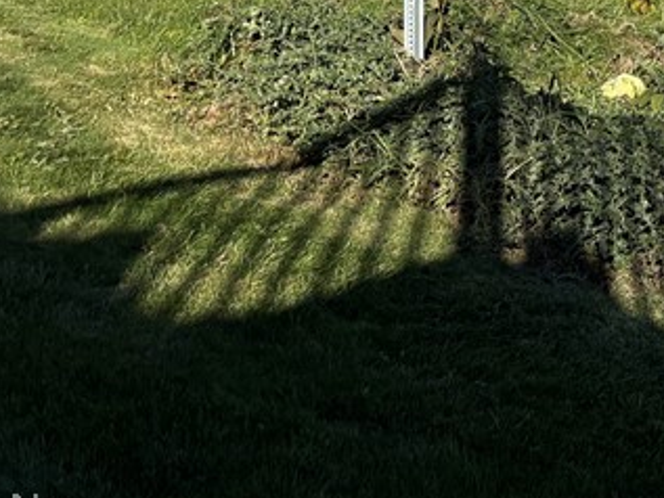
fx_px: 1612
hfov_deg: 20.4
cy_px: -257
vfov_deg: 16.1
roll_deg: -0.3
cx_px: 961
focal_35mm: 84
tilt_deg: -7.4
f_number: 1.6
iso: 50
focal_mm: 5.96
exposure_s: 1/4065
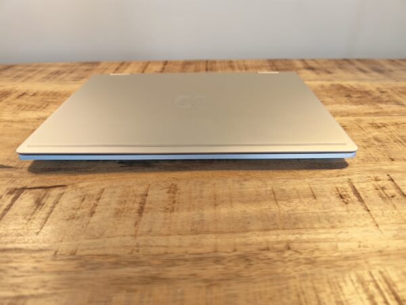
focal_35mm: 23
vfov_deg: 58.9
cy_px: 152
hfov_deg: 73.9
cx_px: 203
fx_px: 270
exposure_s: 1/50
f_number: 1.6
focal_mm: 6.55
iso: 50
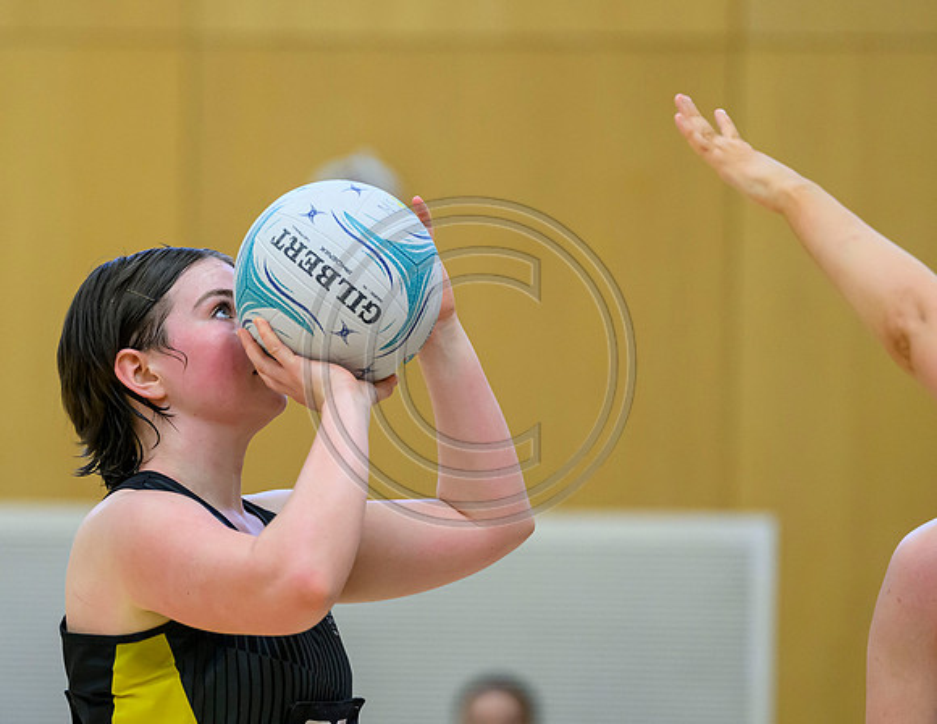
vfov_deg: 4.5
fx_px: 9247
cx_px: 345
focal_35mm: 338
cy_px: 433
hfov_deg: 5.8
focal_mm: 200
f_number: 3.2
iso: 3200
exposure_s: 1/800
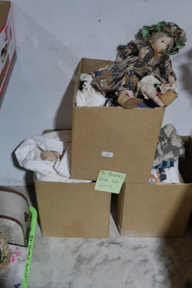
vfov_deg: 44.5
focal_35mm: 44
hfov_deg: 30.5
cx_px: 108
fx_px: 352
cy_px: 144
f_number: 4.6
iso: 640
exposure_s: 1/60
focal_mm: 21
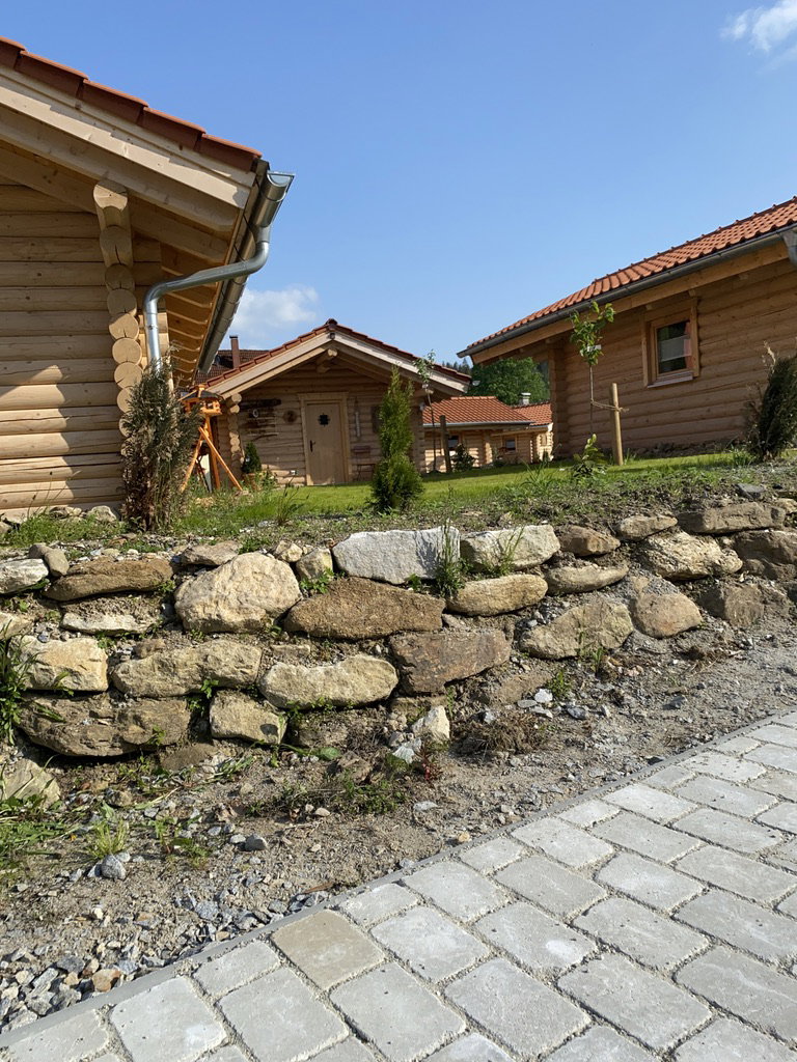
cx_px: 398
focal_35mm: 26
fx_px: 798
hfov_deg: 53.1
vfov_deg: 67.3
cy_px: 531
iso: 32
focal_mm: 4.25
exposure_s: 1/4274
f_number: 1.8
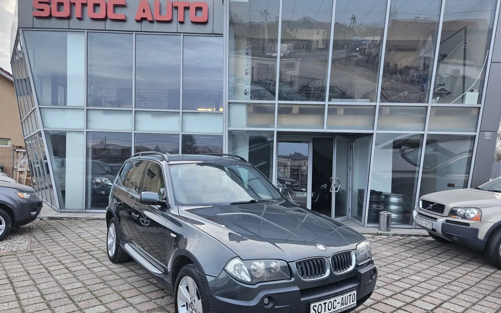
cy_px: 176
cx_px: 249
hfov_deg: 72.5
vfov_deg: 49.2
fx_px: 341
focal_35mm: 25
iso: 125
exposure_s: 1/100
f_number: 1.8
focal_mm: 5.4
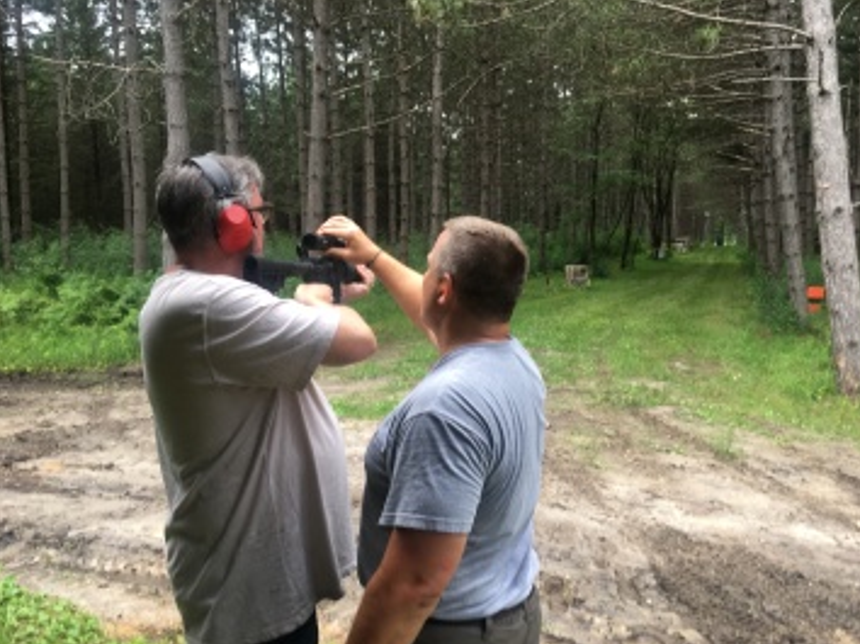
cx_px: 440
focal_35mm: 30
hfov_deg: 60.0
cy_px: 321
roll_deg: +1.0
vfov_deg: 46.7
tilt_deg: -5.4
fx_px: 745
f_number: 2.2
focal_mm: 4.15
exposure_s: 1/60
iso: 32
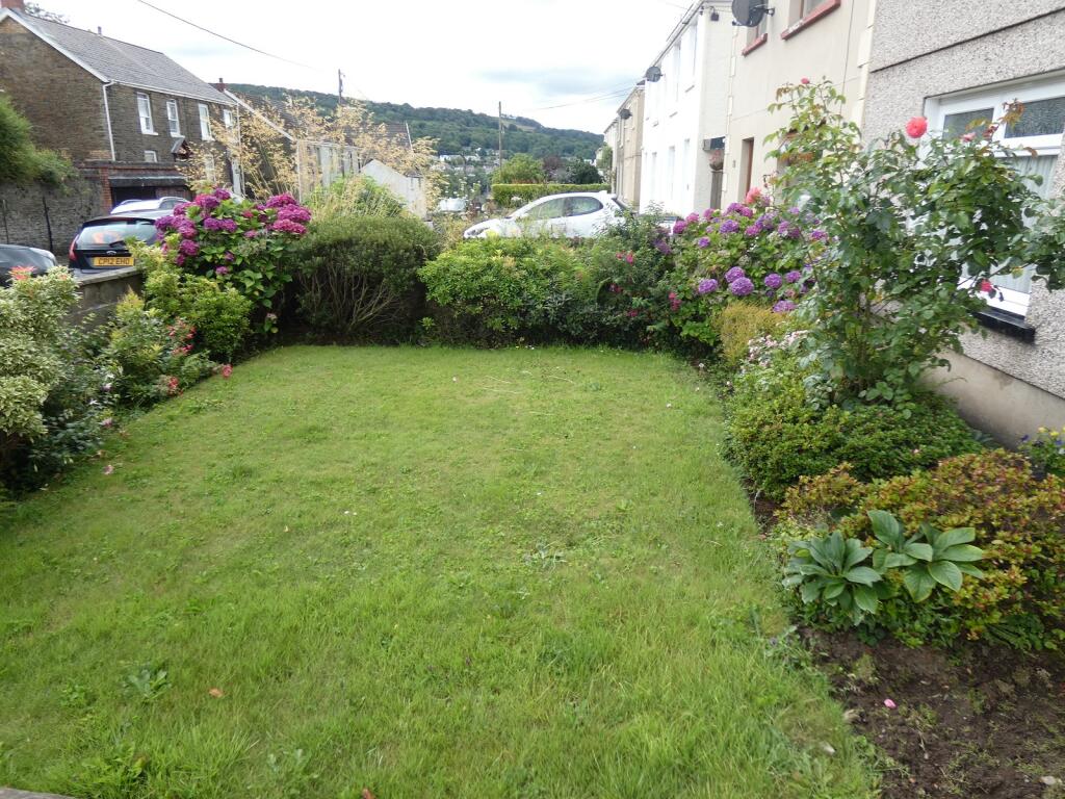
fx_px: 738
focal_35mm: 24
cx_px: 532
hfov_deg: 71.6
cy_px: 400
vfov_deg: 56.8
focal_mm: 4.3
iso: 80
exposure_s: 1/200
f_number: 3
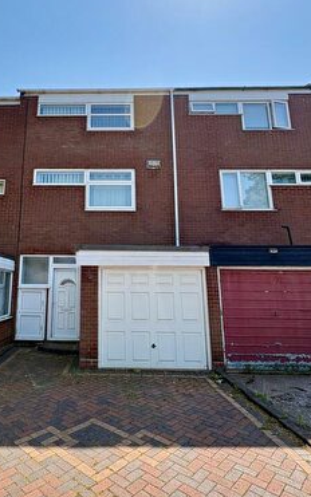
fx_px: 285
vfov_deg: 82.2
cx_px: 95
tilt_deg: +11.0
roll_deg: -0.2
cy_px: 231
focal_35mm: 21
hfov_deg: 55.7
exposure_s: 1/849
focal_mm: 2.22
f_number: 2.2
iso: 64
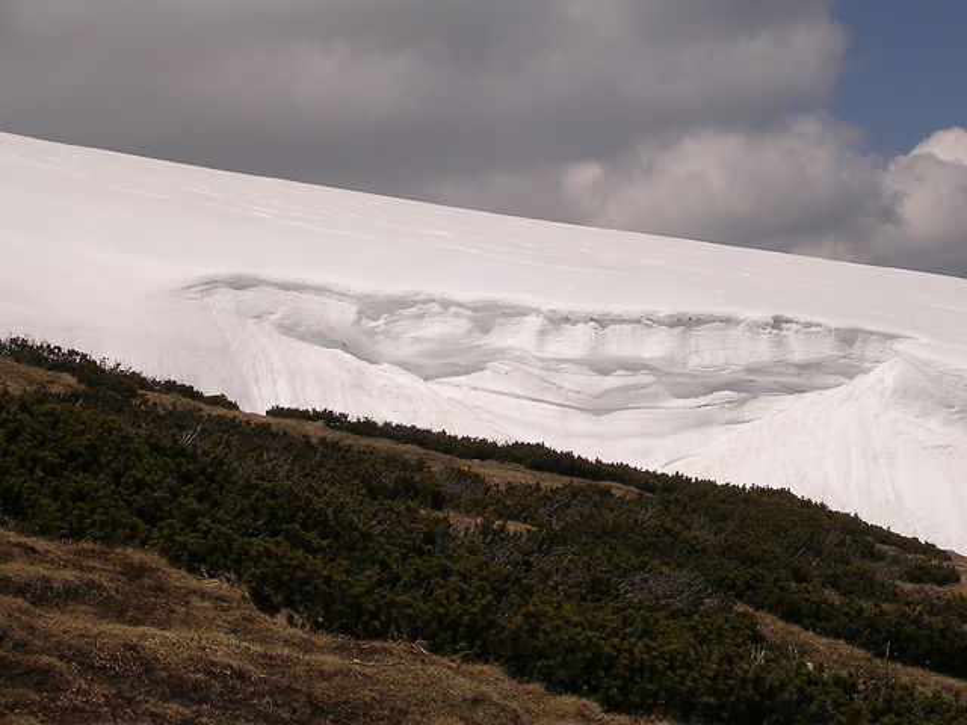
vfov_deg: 21.9
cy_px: 362
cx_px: 484
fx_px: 1872
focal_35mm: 67
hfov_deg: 29.0
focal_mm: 10.2
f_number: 3.6
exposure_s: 1/1502
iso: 100
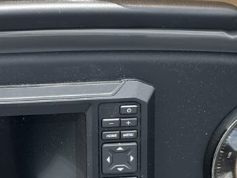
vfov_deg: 9.1
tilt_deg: -34.1
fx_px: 1101
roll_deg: -0.4
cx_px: 29
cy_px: 189
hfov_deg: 12.2
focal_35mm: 161
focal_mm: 5.96
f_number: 1.6
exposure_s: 1/615
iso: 32
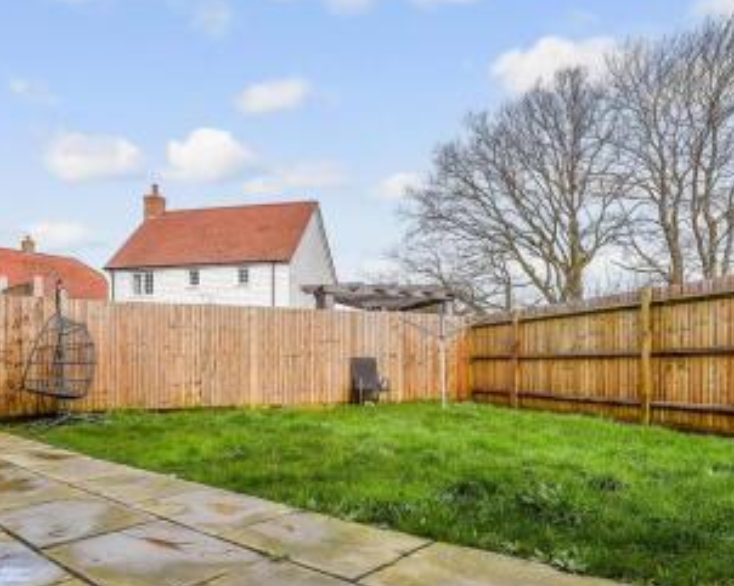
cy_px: 361
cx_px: 394
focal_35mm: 37
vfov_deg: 39.8
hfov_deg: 49.1
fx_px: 803
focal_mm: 17
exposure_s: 1/160
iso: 160
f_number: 8
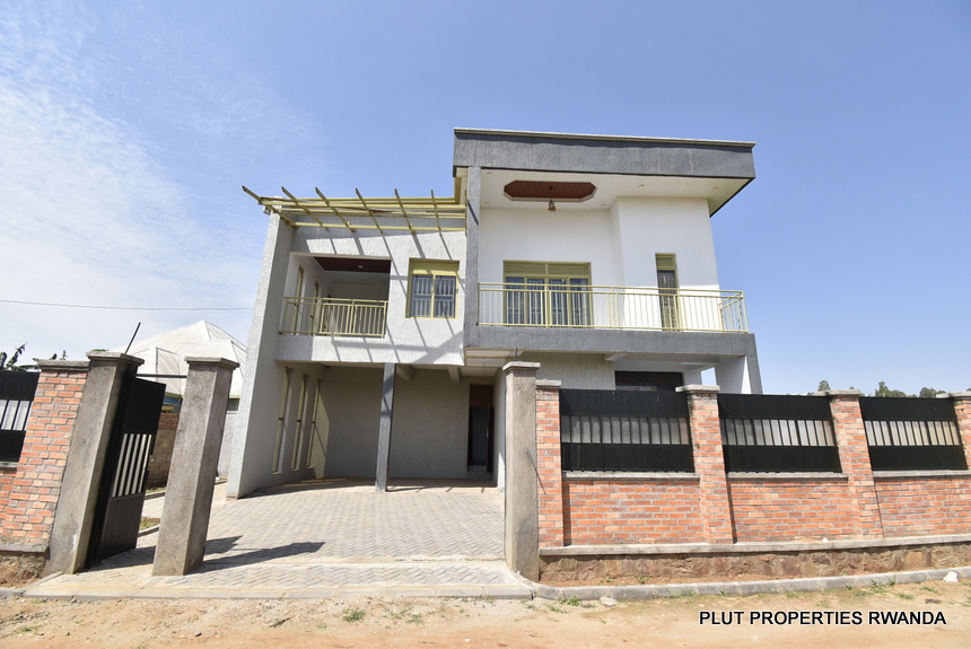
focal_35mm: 15
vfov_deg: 77.4
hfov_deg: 100.3
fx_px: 405
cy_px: 324
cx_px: 486
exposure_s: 1/640
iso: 320
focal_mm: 10
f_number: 8
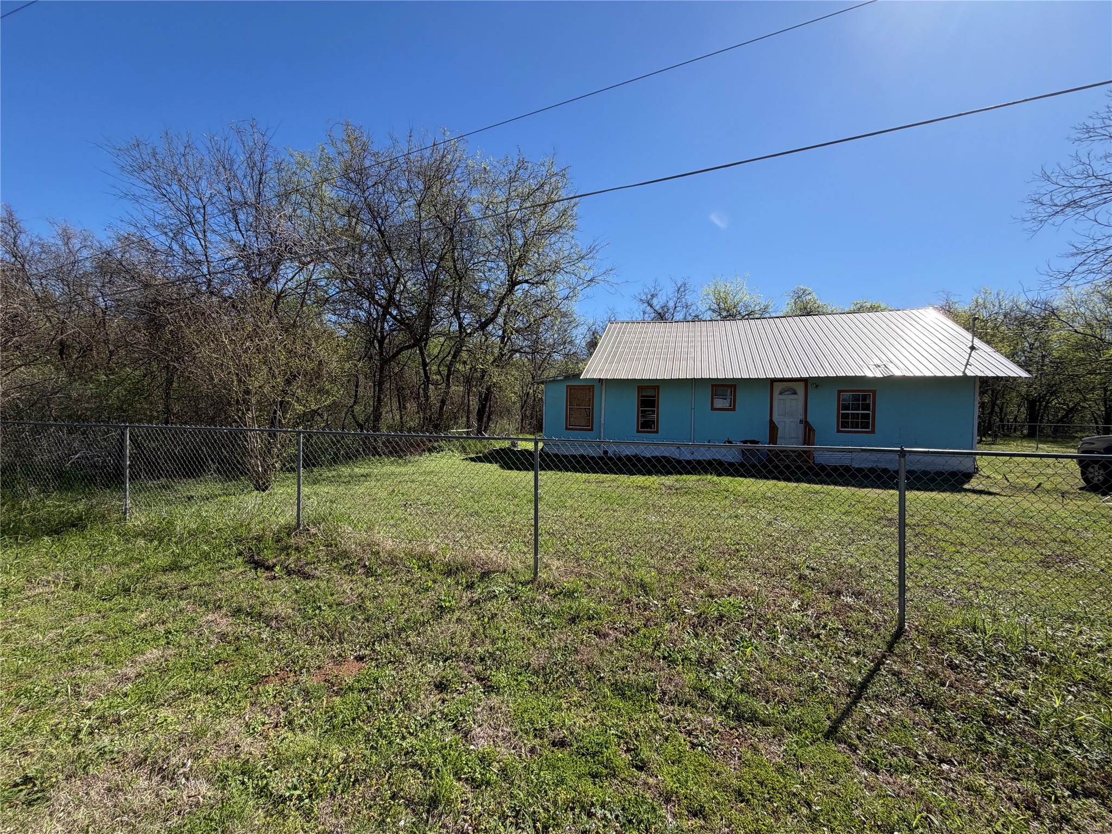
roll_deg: -0.7
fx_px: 450
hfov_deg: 102.1
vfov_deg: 85.7
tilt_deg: -0.5
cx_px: 556
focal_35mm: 14
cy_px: 417
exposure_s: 1/970
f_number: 2.2
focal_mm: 2.22
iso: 25
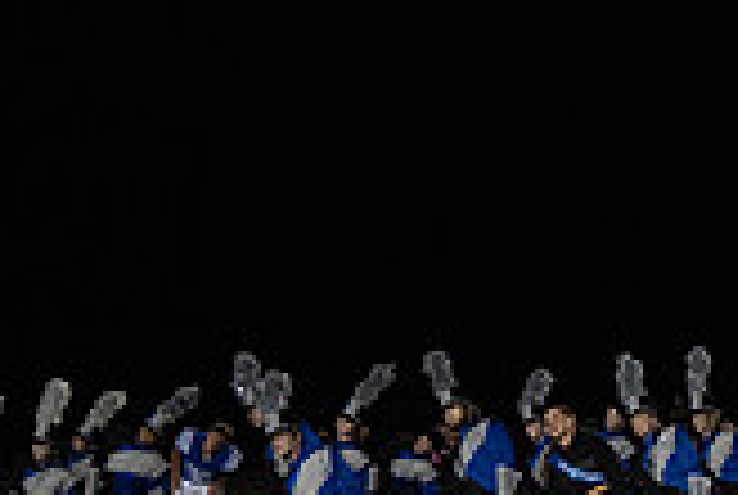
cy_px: 439
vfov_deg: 5.6
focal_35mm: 247
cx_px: 1224
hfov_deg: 8.1
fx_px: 5073
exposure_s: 1/1250
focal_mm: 70
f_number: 2.8
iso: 3200
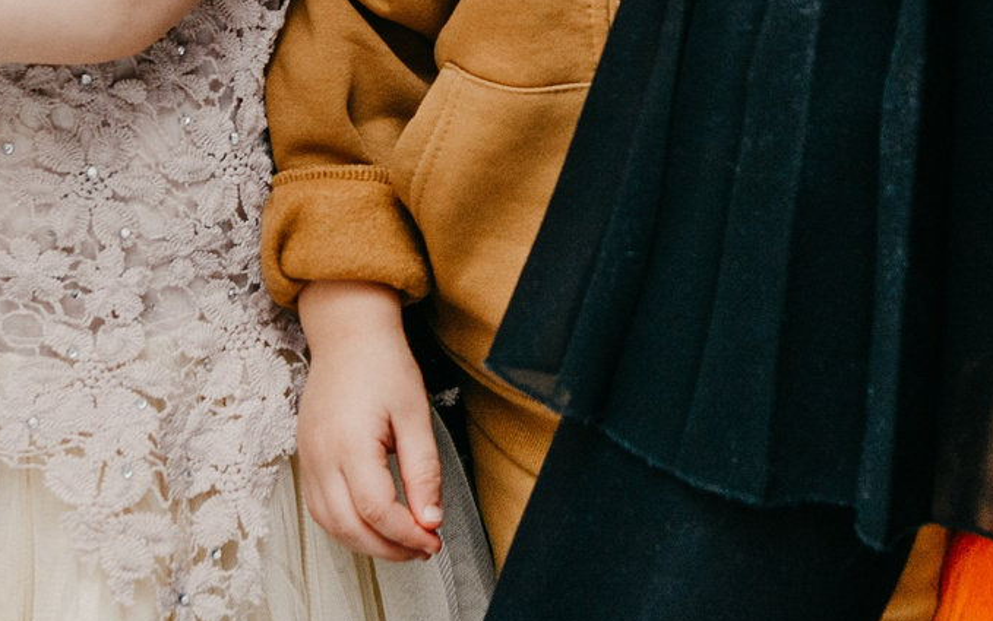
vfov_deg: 6.7
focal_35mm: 192
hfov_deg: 10.9
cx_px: 765
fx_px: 5198
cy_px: -427
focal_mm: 50
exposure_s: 1/160
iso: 250
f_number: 5
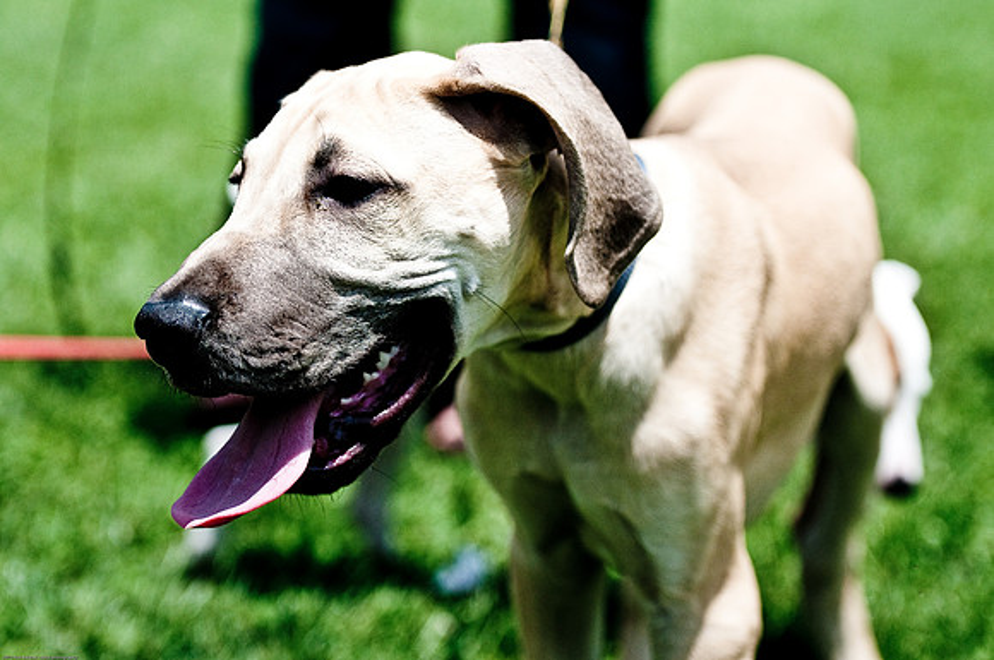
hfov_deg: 19.5
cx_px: 497
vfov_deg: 13.0
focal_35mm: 105
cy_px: 330
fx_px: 2895
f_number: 2.8
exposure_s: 1/6400
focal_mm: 70
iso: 200
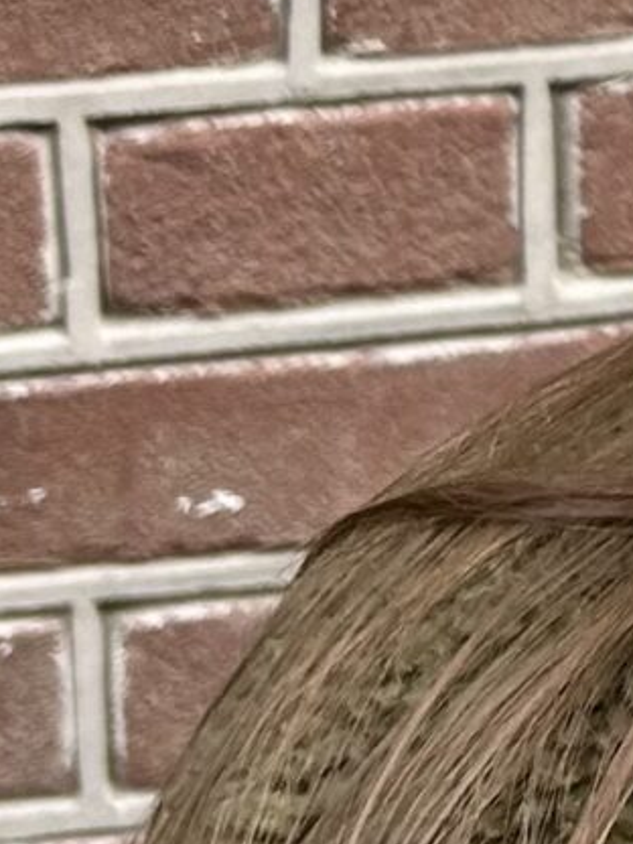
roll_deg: -1.3
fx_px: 3901
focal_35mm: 160
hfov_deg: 8.4
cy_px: -292
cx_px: 1603
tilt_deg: -12.4
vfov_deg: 12.0
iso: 32
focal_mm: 5.7
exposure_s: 1/149
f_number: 1.5
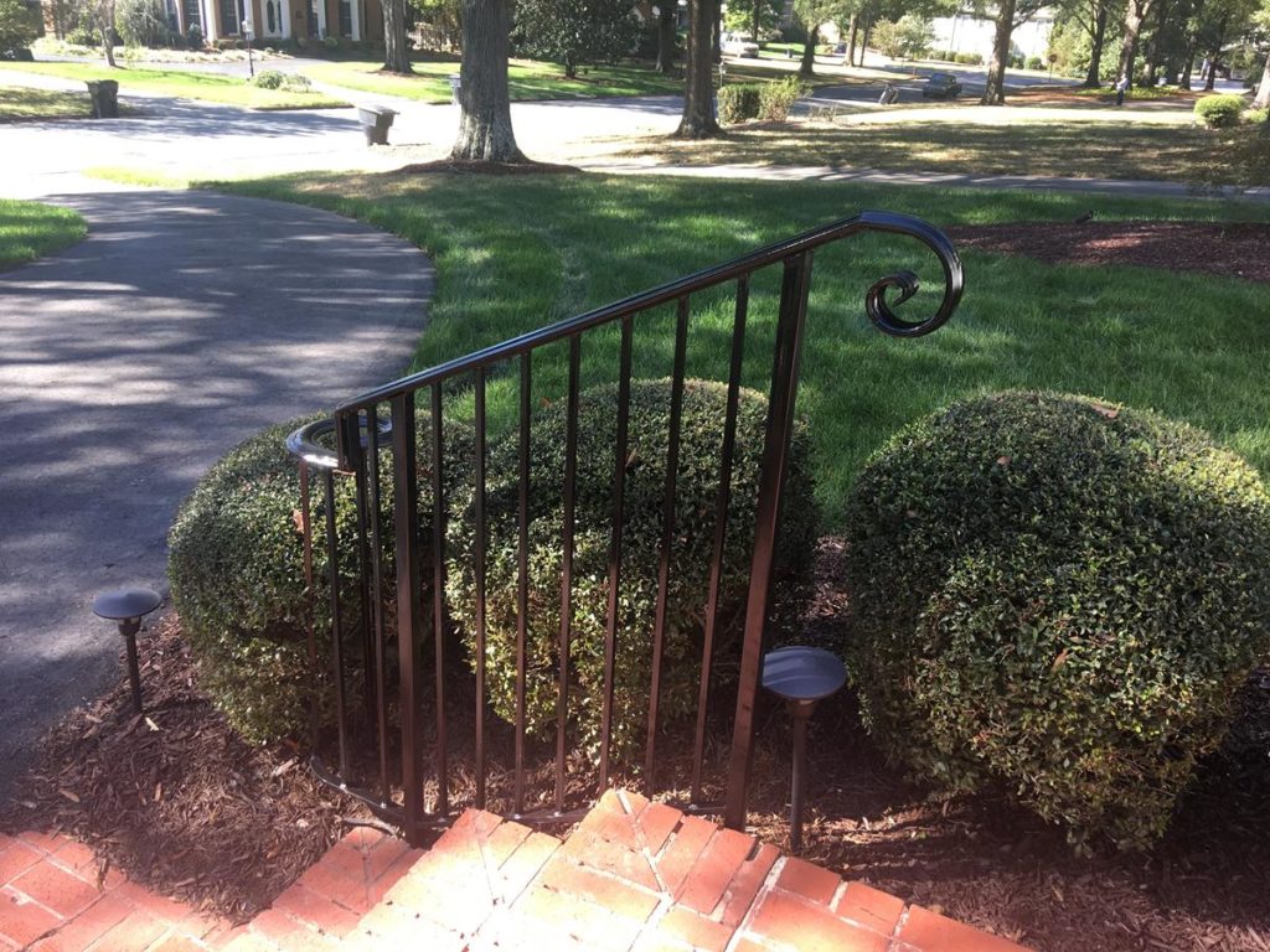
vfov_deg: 48.2
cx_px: 635
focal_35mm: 29
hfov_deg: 61.7
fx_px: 1064
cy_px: 476
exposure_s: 1/120
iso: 25
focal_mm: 4.15
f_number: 2.2
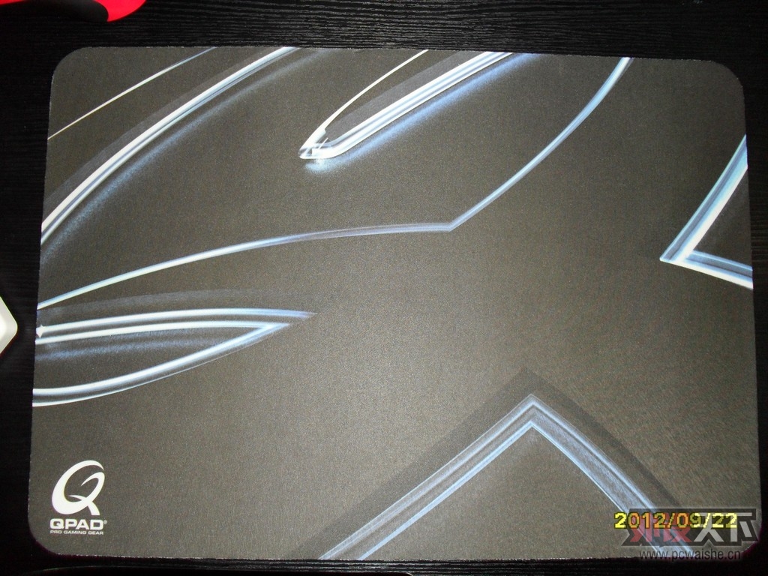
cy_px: 288
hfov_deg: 52.6
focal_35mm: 35
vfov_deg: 40.7
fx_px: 777
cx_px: 384
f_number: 3.2
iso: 200
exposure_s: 1/45
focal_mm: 6.3
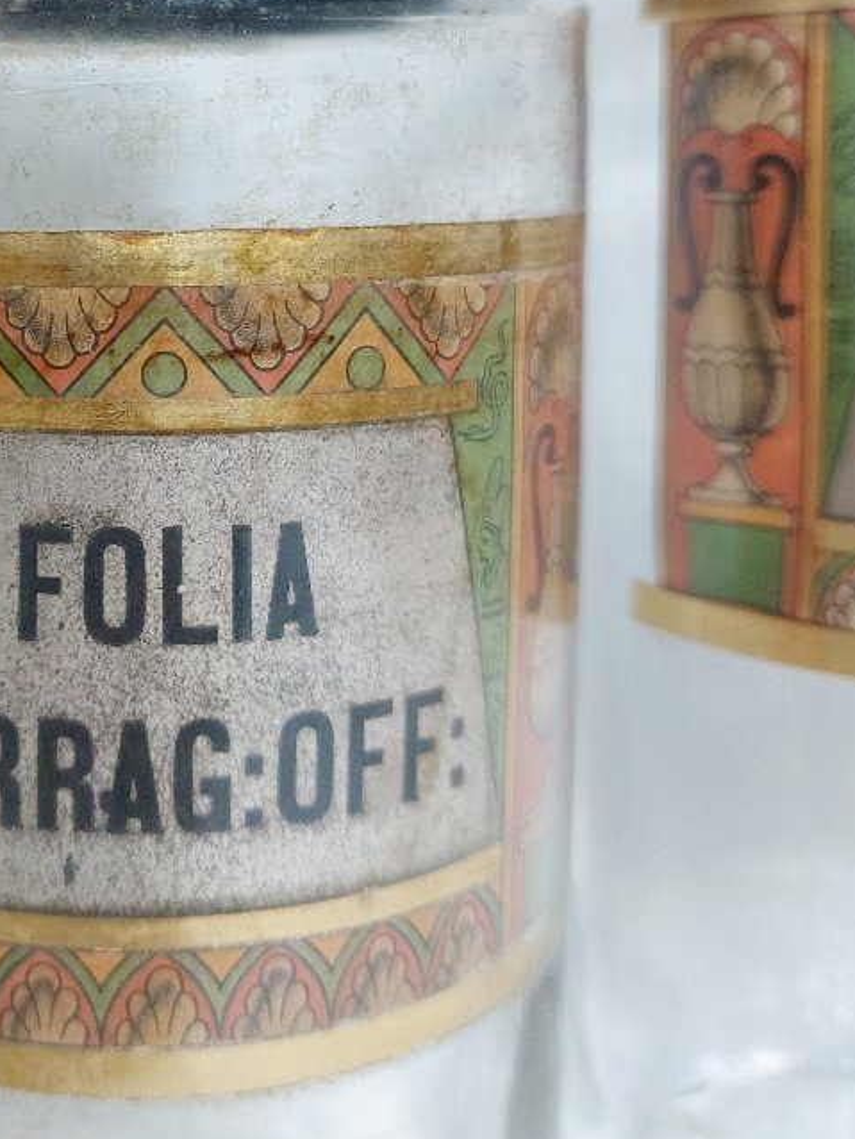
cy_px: 316
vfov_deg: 39.6
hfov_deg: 30.1
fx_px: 1547
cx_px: 157
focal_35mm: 47
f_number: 1.8
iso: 250
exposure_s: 1/50
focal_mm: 5.23
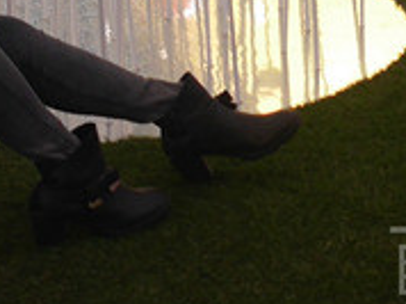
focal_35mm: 169
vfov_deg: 8.0
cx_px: 472
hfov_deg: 11.5
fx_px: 1979
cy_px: -455
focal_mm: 15
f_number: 1.7
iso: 400
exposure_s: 1/60
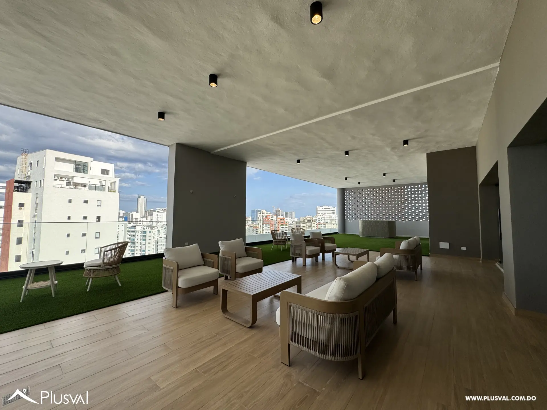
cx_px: 274
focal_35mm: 14
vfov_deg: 85.7
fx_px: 221
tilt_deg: +3.0
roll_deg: -0.3
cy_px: 205
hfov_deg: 102.1
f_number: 2.2
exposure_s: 1/727
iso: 40
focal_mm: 2.22
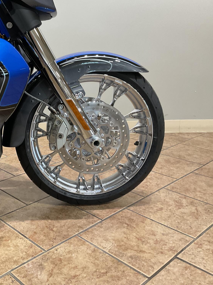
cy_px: 142
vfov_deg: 47.9
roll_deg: +0.7
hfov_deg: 35.7
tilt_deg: -17.2
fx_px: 320
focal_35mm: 39
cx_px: 46
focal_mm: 3
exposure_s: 1/60
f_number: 1.8
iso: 160
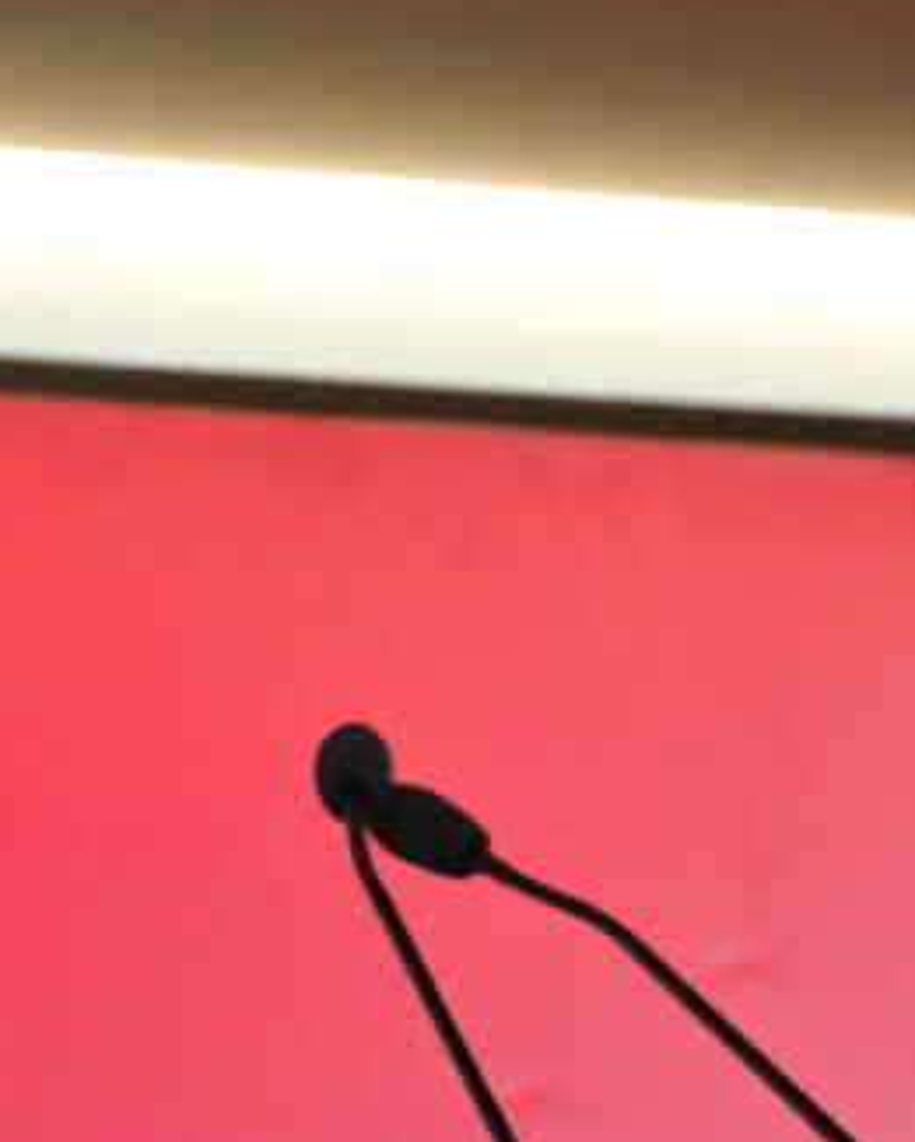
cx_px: -603
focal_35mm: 145
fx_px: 4906
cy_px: 907
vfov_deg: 13.2
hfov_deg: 10.2
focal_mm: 42
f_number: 5
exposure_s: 1/400
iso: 6400
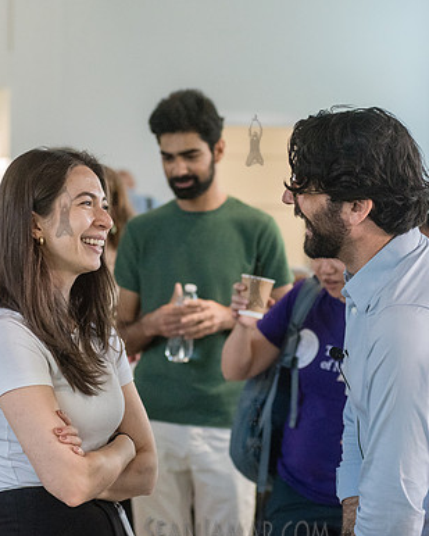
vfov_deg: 14.8
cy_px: 278
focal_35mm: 130
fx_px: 2062
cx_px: 275
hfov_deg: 11.9
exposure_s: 1/320
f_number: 4
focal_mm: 80
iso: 5000
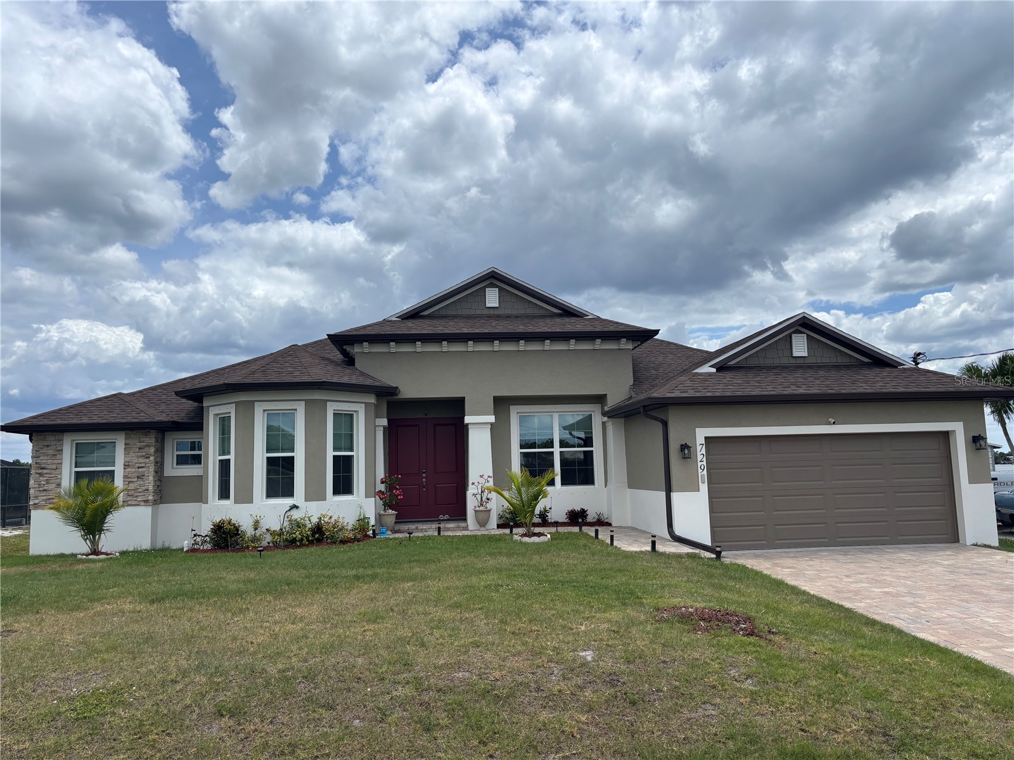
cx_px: 507
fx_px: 762
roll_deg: +0.9
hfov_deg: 67.3
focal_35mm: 26
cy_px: 380
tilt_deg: +7.1
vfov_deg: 53.1
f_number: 1.6
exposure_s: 1/6711
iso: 50
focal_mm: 5.96
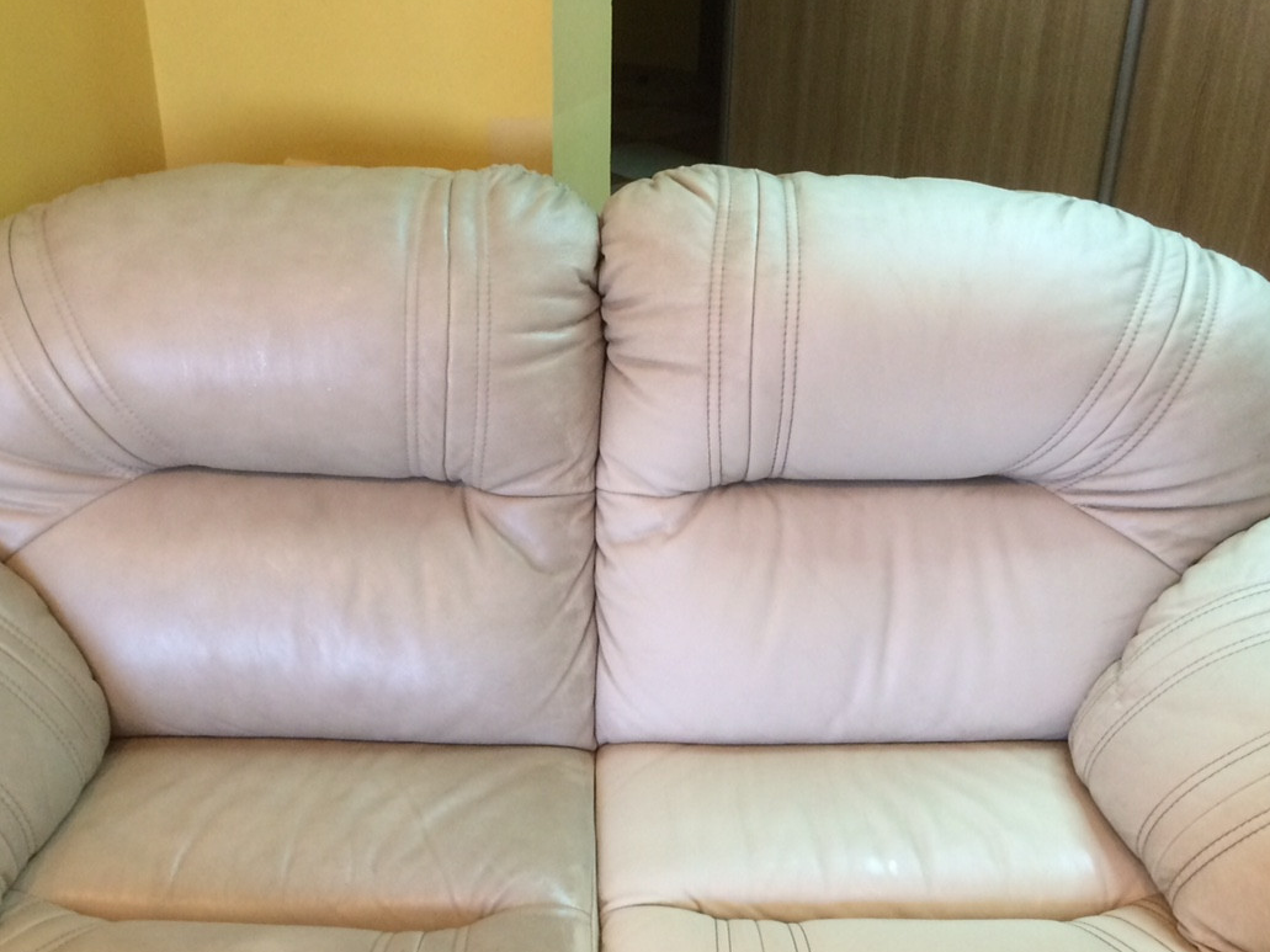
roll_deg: +1.0
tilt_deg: -31.9
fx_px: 1651
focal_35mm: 45
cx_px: 611
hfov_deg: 42.1
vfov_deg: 31.9
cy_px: 635
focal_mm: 4.15
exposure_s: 1/33
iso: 200
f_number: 2.2
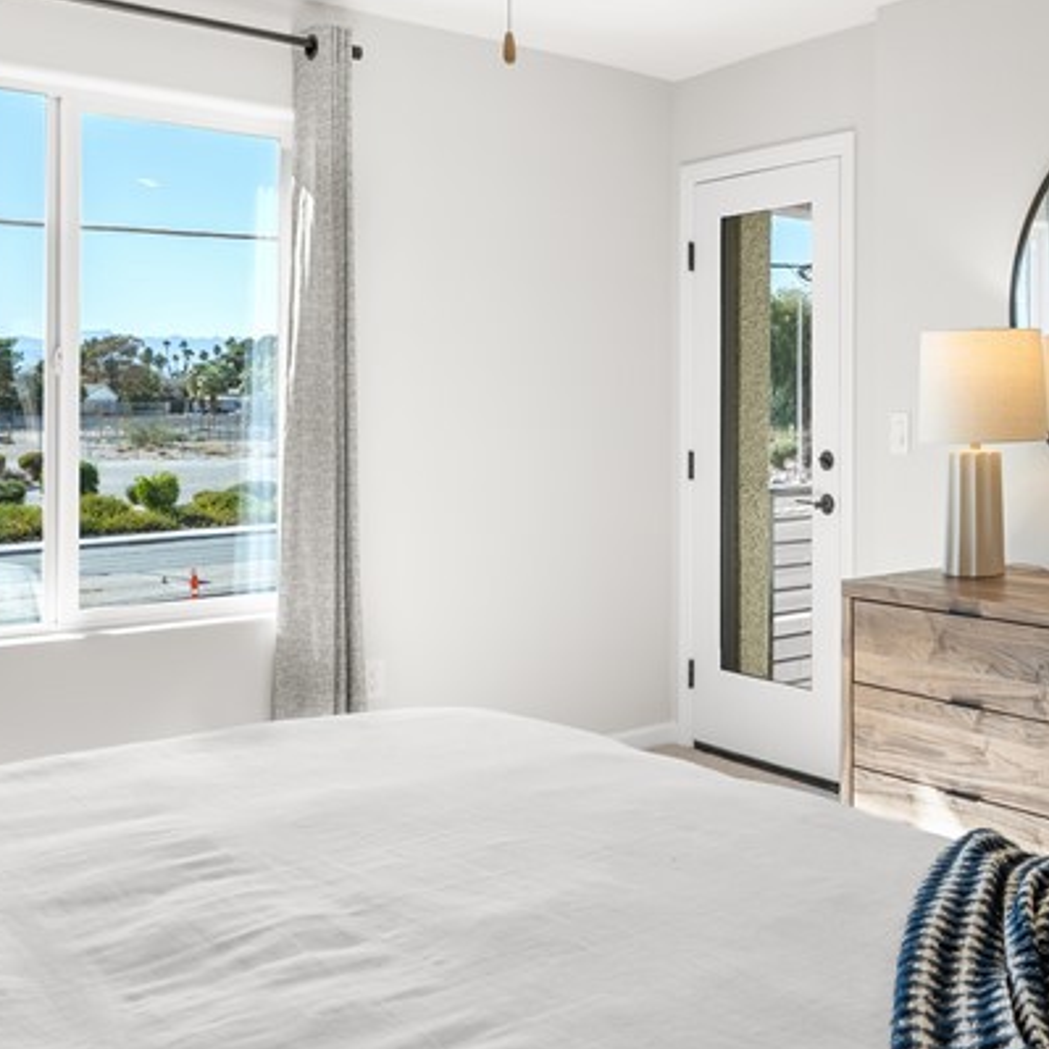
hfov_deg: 40.3
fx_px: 1269
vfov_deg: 44.6
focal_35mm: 37
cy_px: 392
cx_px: 1010
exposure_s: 1/13
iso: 200
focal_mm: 16
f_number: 8
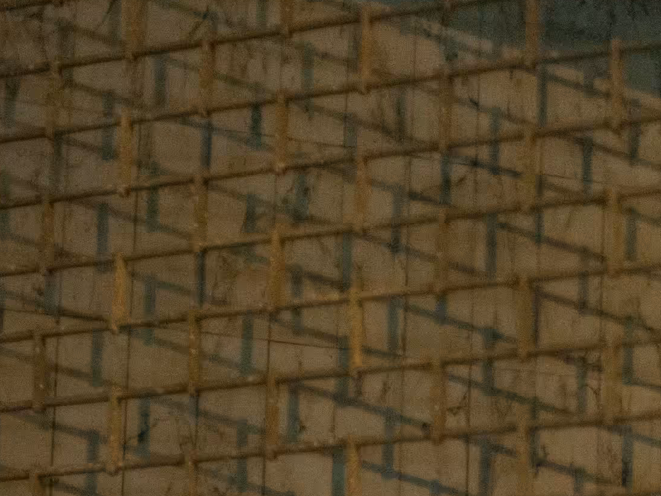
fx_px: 3553
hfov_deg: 10.5
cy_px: 622
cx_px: 776
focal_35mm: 186
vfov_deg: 7.9
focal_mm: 50
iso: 5000
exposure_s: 1/160
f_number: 1.4
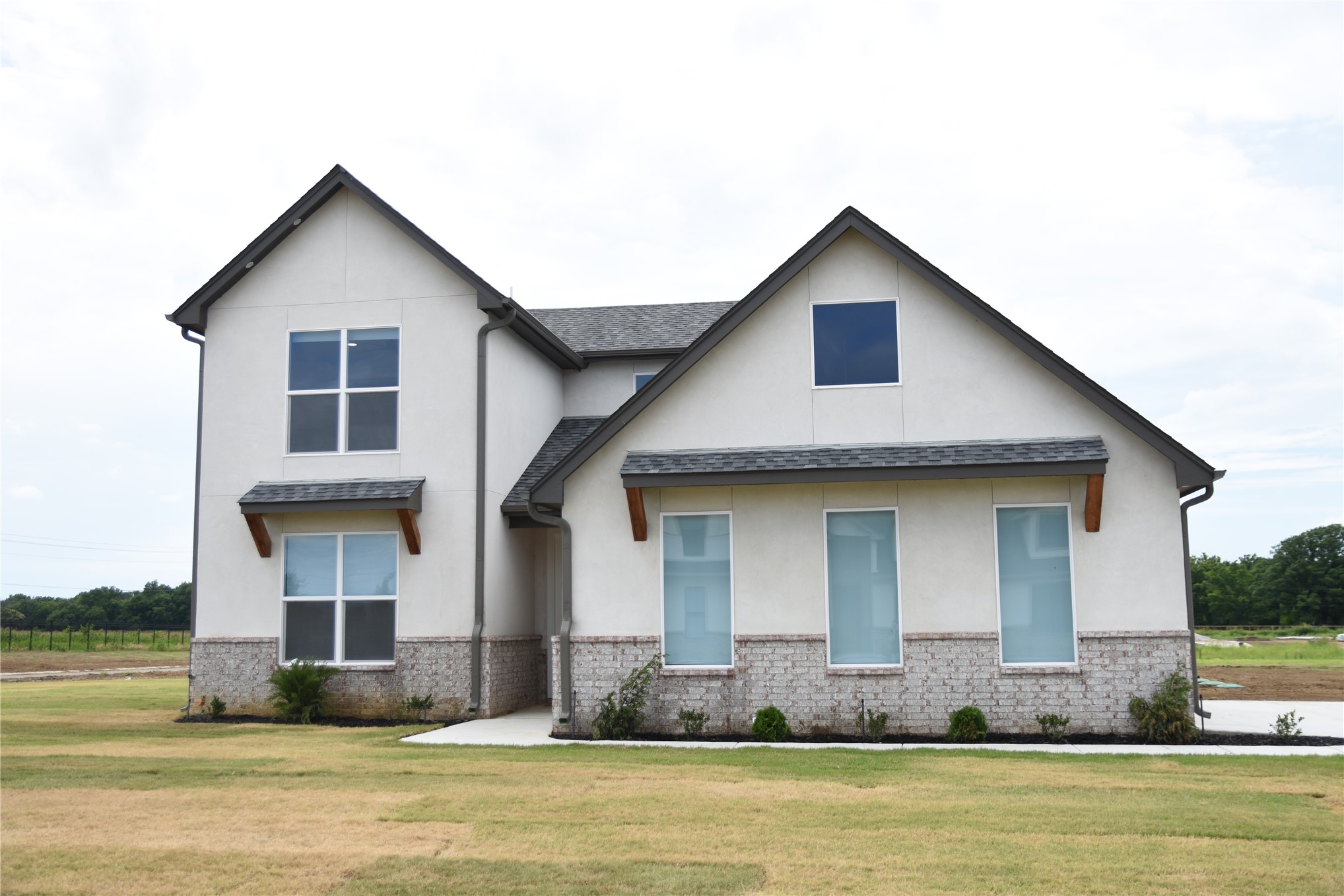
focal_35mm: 36
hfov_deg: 53.1
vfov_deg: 36.9
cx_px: 672
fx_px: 1344
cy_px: 448
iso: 100
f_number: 3.2
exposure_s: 1/1000
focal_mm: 24
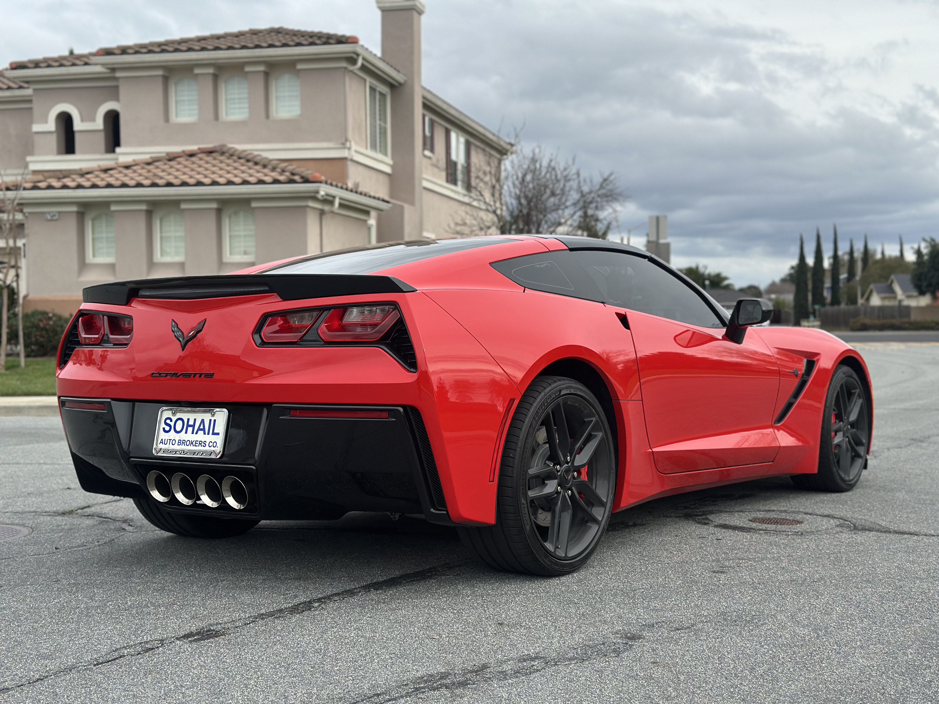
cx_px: 470
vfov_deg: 30.3
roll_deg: +0.6
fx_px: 1302
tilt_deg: -1.3
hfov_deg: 39.7
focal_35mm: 48
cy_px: 352
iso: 80
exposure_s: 1/2160
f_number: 1.78
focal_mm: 6.86
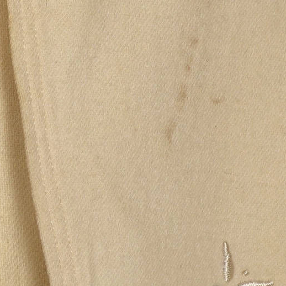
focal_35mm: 227
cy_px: 22
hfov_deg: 7.6
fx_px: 2122
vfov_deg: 7.7
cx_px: -131
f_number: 7.1
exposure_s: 1/50
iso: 400
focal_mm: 32
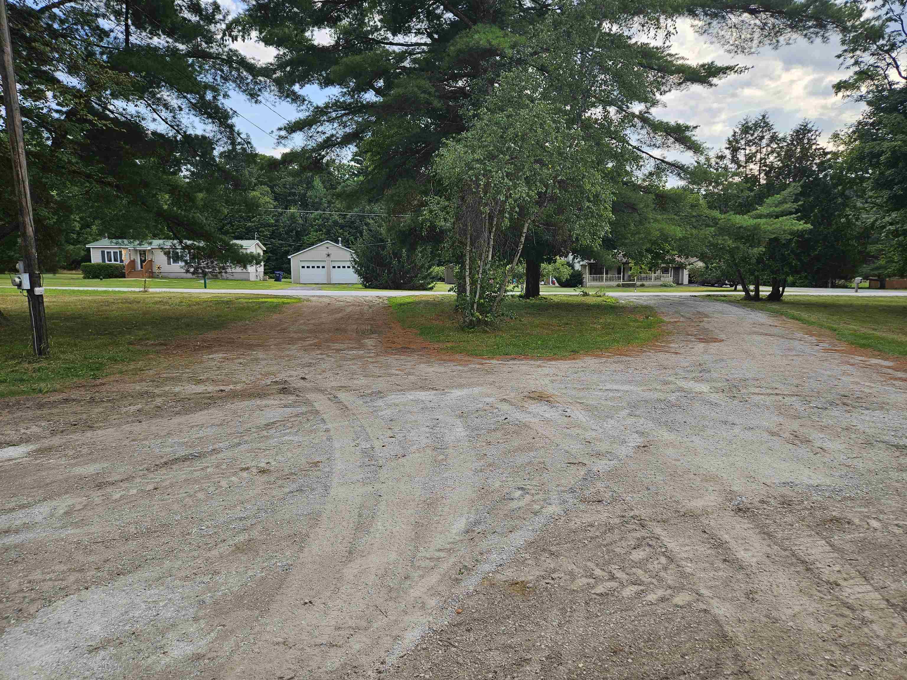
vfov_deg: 58.9
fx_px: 603
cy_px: 340
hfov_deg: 73.9
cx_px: 454
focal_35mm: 23
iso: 25
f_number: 1.8
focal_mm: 5.4
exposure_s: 1/1081
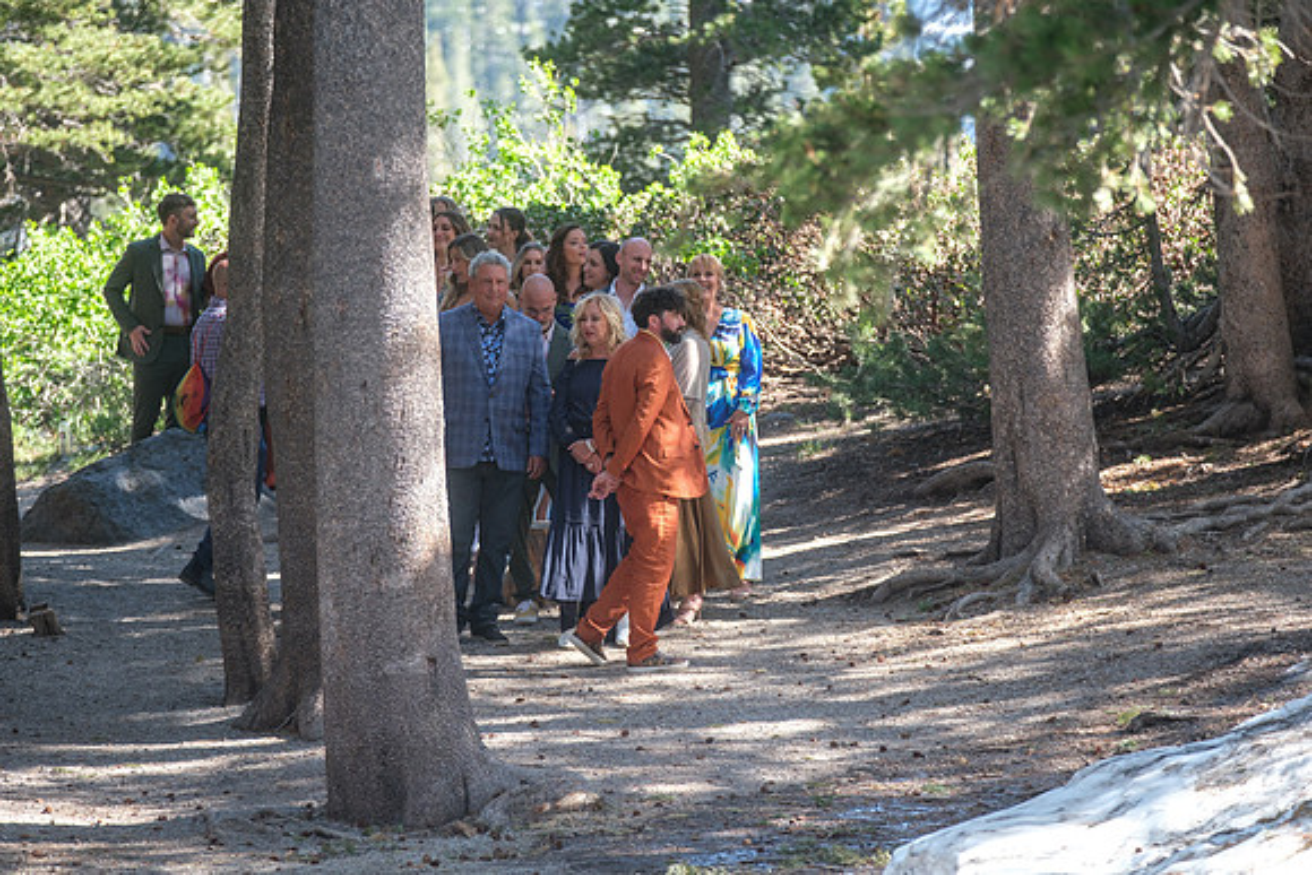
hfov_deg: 9.8
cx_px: 656
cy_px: 438
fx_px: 7655
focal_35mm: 210
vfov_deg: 6.5
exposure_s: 1/640
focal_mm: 140
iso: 800
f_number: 3.2
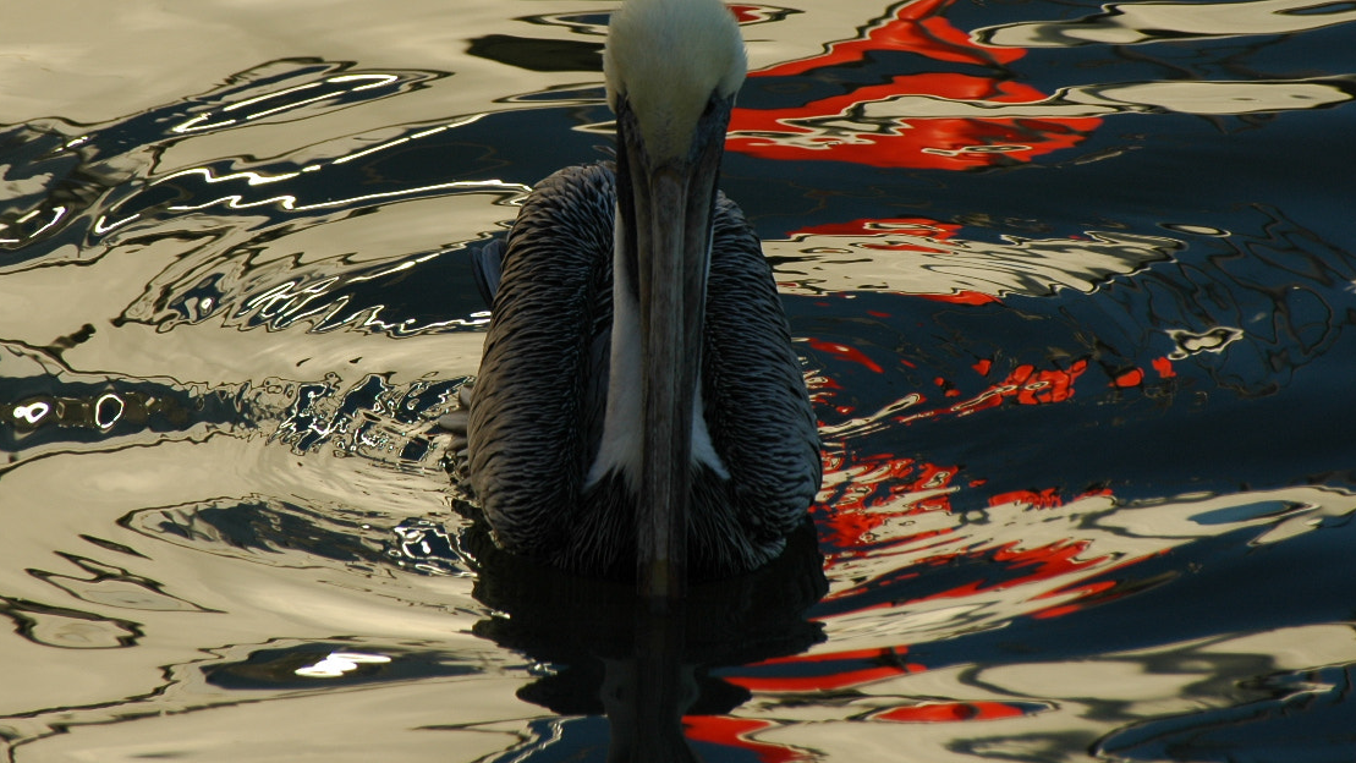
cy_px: 191
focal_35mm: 426
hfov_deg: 5.1
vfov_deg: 2.9
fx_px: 15318
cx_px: 617
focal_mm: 200
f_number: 6.3
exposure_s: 1/640
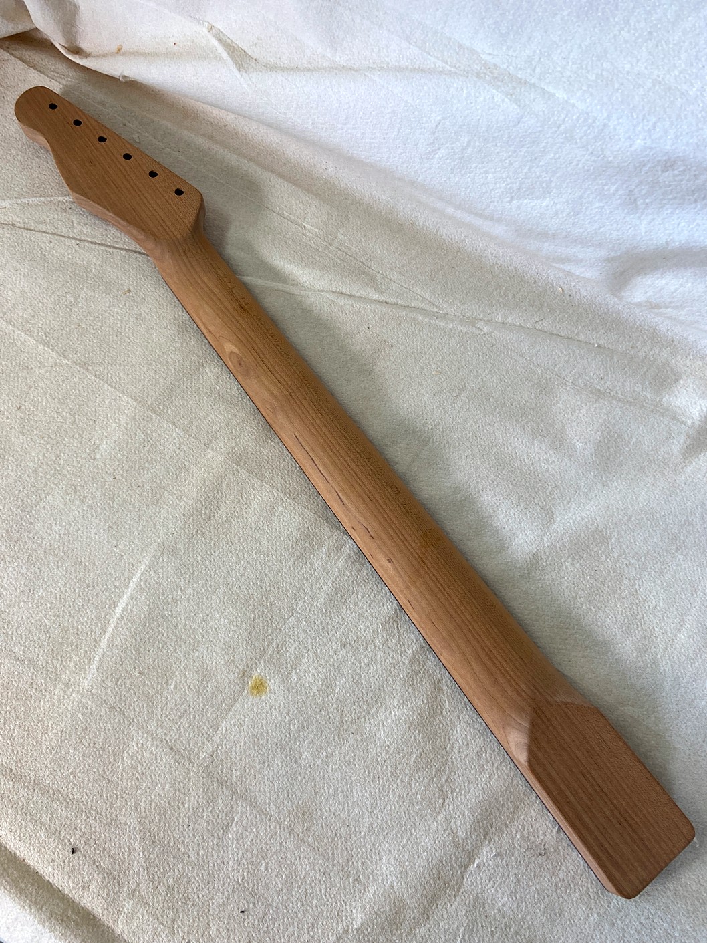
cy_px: 472
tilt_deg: -70.0
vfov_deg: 67.3
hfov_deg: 53.1
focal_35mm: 26
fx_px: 708
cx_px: 354
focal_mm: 4.25
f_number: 1.8
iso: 80
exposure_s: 1/120
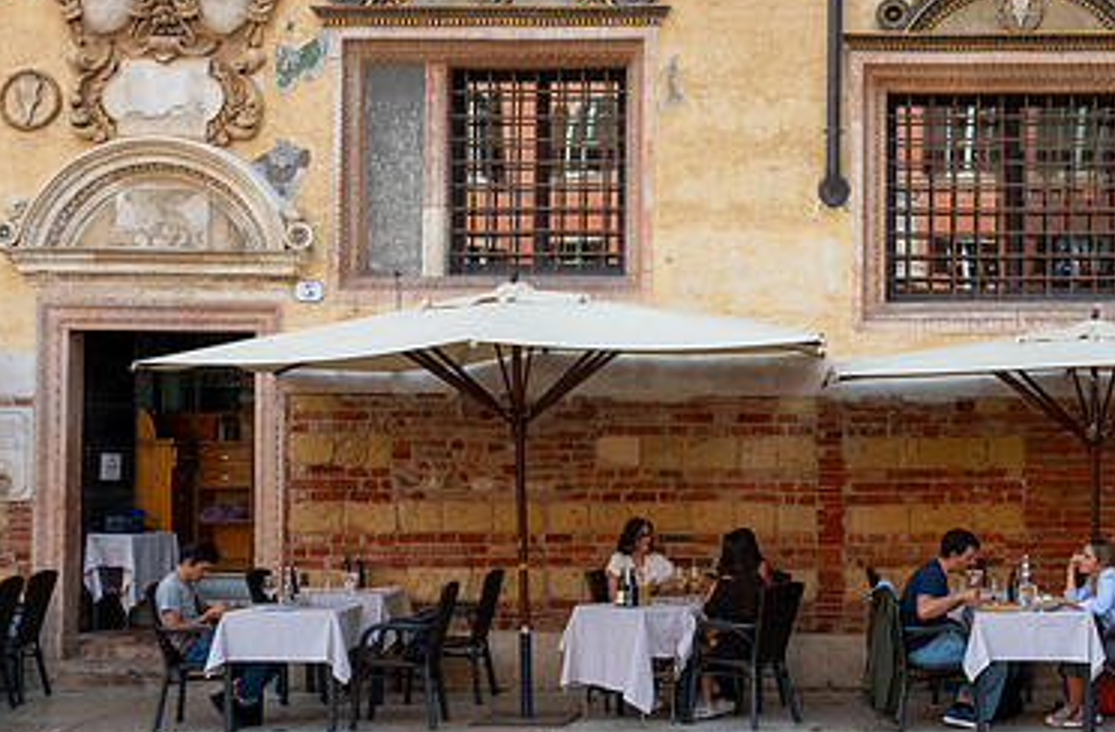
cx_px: 815
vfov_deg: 21.3
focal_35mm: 63
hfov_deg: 31.6
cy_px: 365
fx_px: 1941
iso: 400
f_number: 16
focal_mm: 24
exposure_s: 1/50
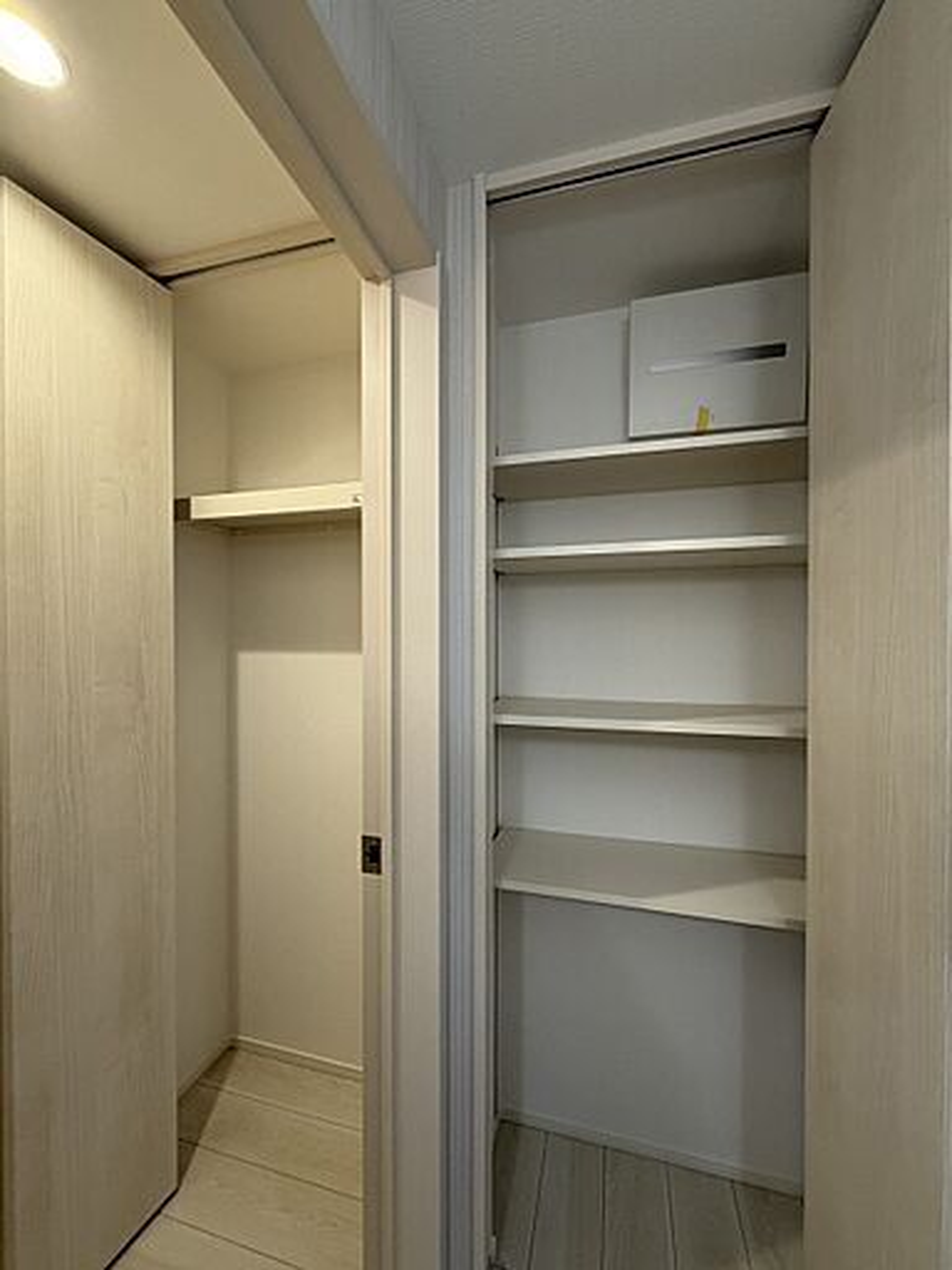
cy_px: 635
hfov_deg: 85.7
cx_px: 476
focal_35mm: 14
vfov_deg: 102.1
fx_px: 513
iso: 250
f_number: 2.2
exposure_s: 1/100
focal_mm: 2.22
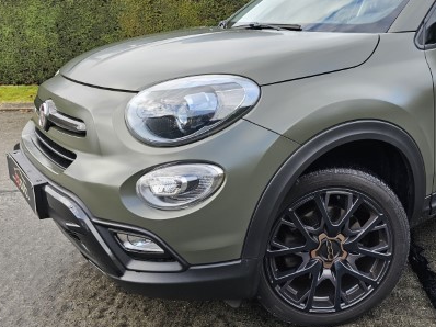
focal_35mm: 37
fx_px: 466
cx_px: 319
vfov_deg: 38.5
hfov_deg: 48.5
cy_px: 139
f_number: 1.7
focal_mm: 6.3
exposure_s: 1/180
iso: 32
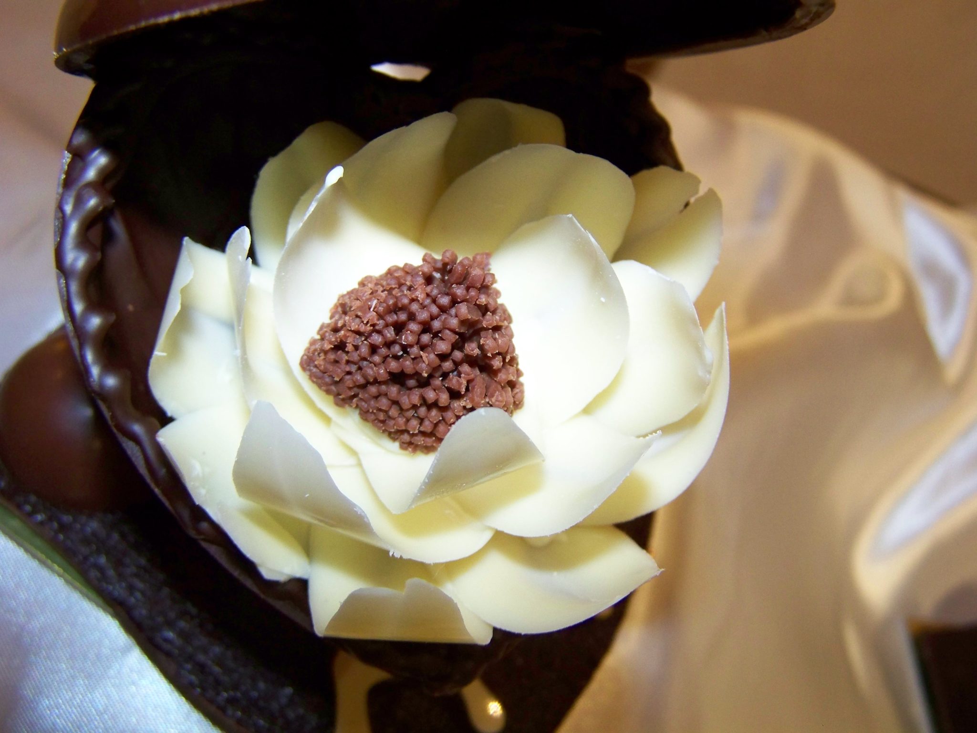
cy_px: 366
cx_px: 488
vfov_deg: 37.7
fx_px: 1073
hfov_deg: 49.0
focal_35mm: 38
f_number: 2.8
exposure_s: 1/30
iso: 200
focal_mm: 6.3
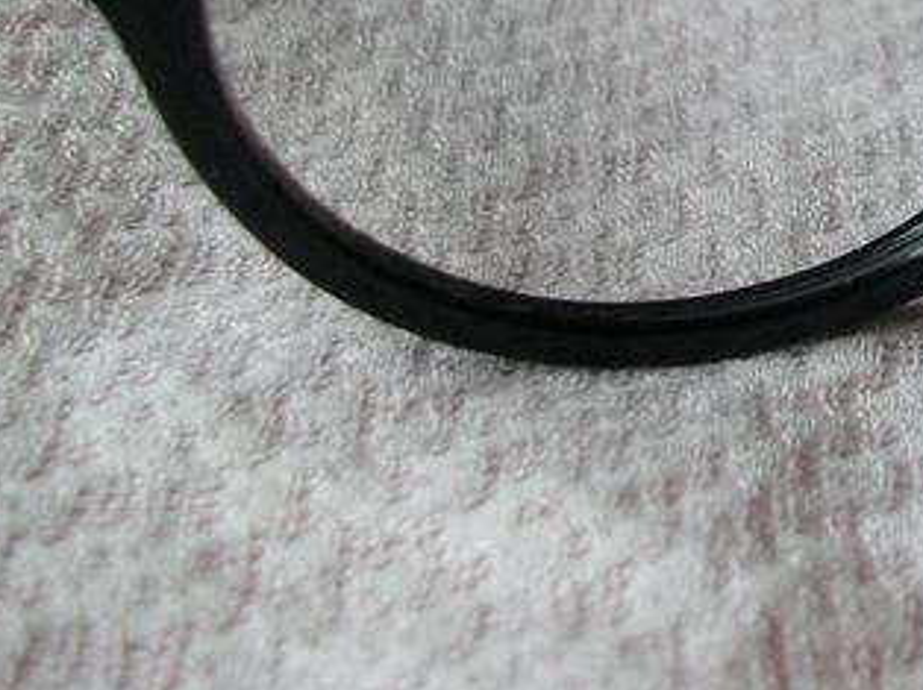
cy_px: 18
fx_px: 2718
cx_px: 1214
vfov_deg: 14.3
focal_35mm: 102
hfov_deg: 18.0
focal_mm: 5.7
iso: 80
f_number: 2.9
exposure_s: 1/40.2
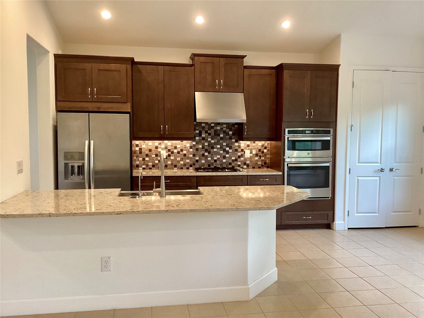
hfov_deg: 58.4
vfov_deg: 45.4
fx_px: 380
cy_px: 159
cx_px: 212
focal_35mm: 31
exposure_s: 1/60
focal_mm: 3.3
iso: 125
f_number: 2.4
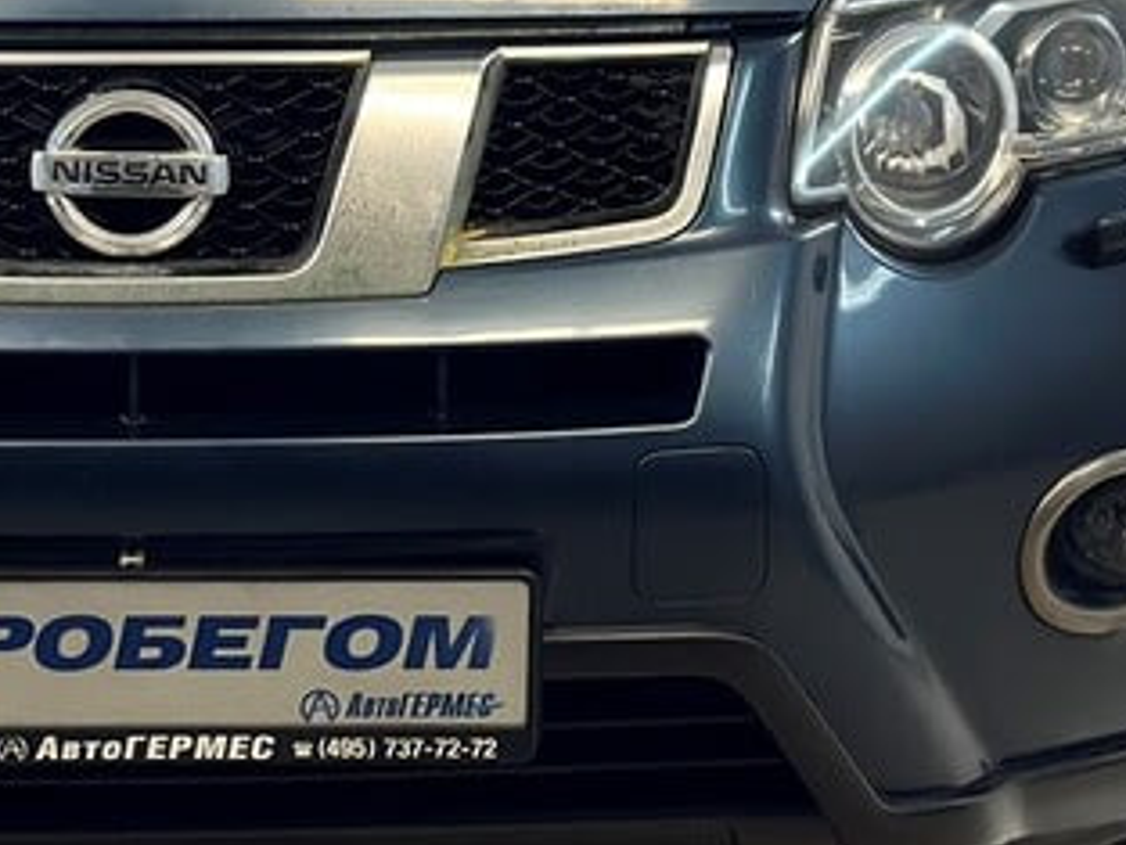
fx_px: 4491
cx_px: 119
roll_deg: -0.5
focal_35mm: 138
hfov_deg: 14.2
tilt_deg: -7.9
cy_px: 74
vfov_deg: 10.7
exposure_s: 1/110
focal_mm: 6.86
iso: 125
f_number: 1.78
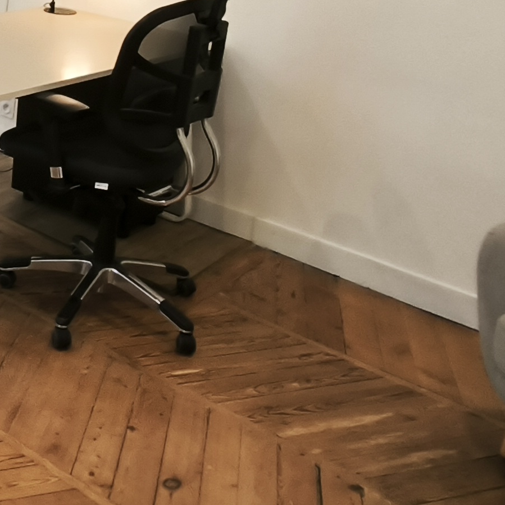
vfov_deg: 27.6
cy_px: 13
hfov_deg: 25.3
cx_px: -144
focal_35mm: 59
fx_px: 974
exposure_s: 1/50
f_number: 2.2
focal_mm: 1.91
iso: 250
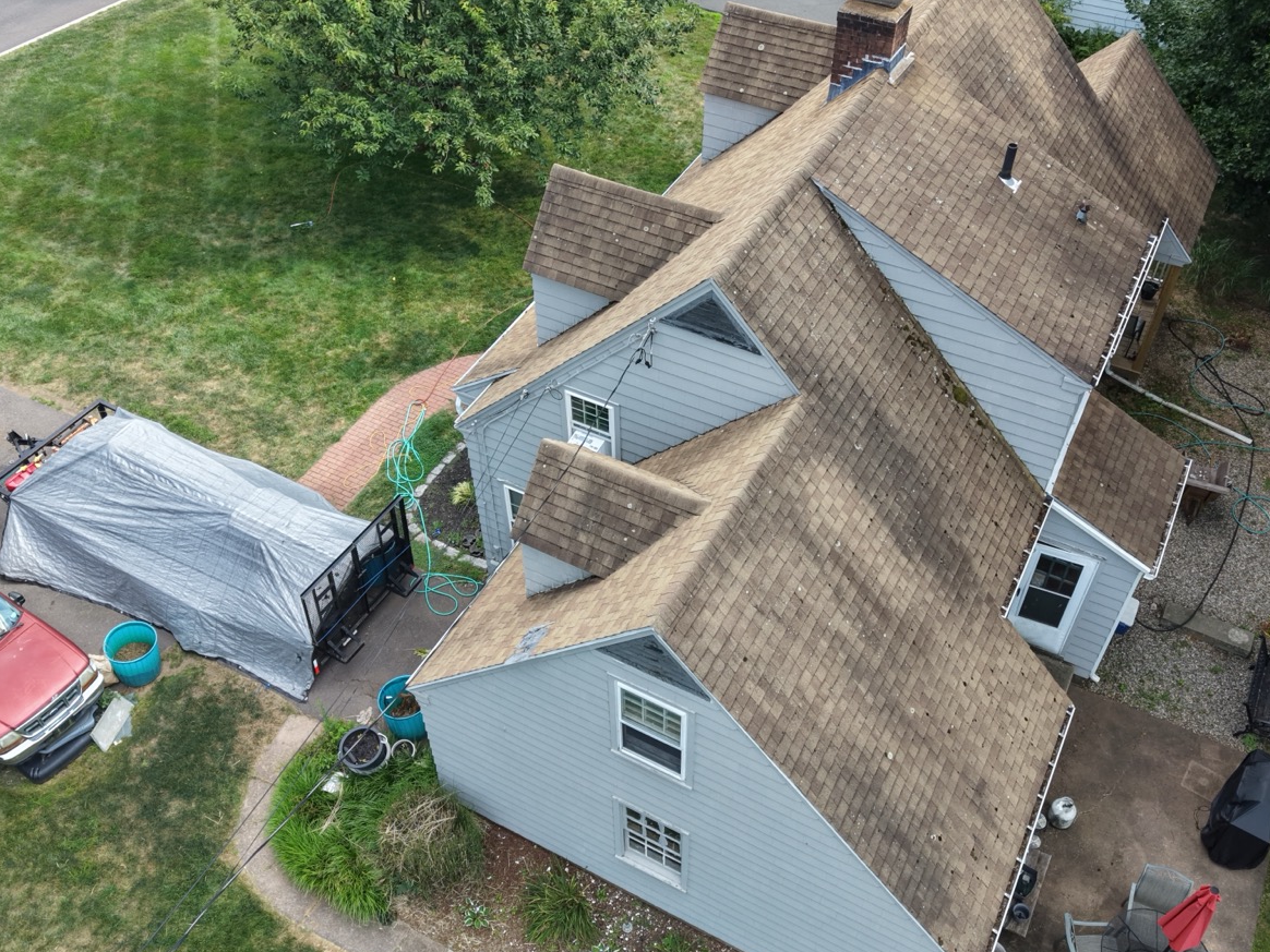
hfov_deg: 55.4
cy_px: 496
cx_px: 645
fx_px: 1211
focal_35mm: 33
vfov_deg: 42.9
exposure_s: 1/800
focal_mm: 8.67
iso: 160
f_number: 1.8
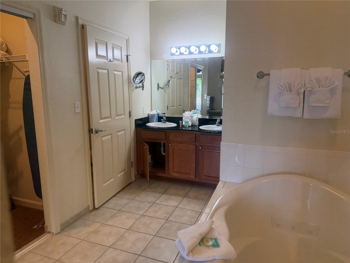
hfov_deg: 71.6
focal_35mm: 24
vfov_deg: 56.8
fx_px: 243
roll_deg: -0.4
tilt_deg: -9.9
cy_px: 132
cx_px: 175
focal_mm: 6.76
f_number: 1.78
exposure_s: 1/120
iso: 160
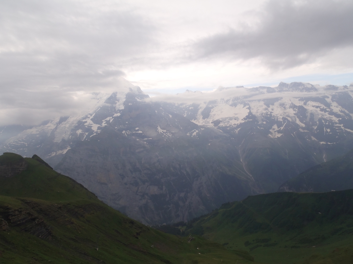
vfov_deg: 49.7
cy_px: 132
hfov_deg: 63.4
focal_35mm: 28
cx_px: 176
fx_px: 286
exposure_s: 1/160
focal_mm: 5
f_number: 4.5
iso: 80
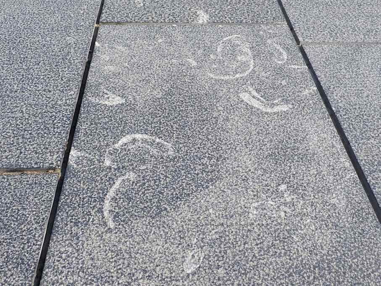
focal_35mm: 25
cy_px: 143
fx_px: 275
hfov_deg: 69.4
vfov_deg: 54.9
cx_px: 190
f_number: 8
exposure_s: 1/160
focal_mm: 4.5
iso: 100
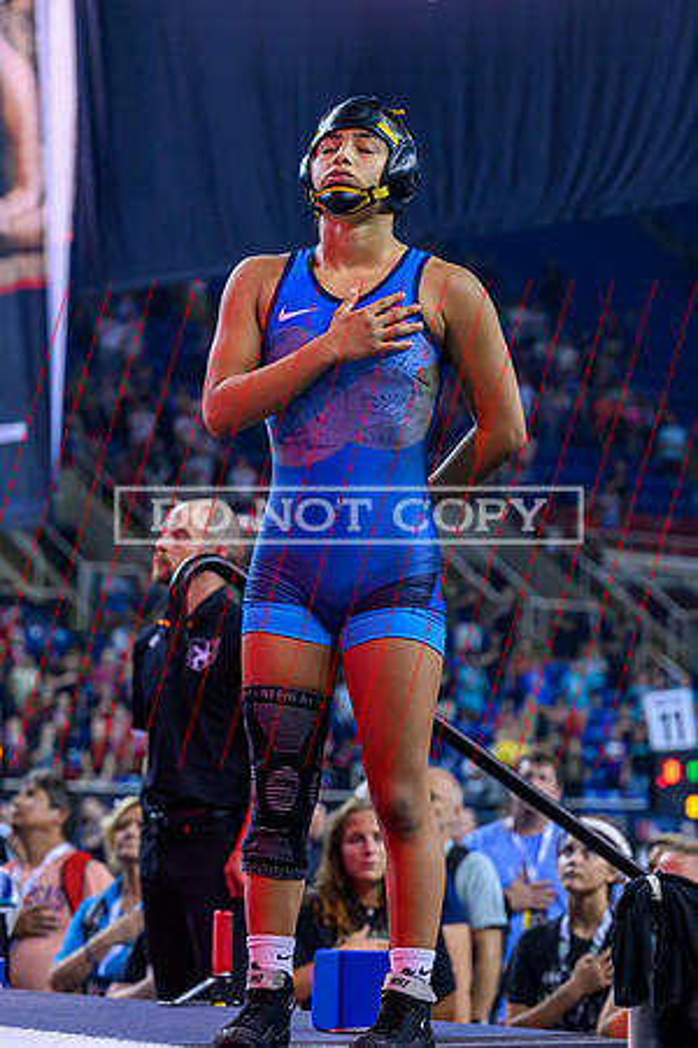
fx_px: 3811
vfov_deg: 15.6
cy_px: 402
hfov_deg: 10.5
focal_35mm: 131
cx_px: 352
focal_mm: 70
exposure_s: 1/640
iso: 3200
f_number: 3.5
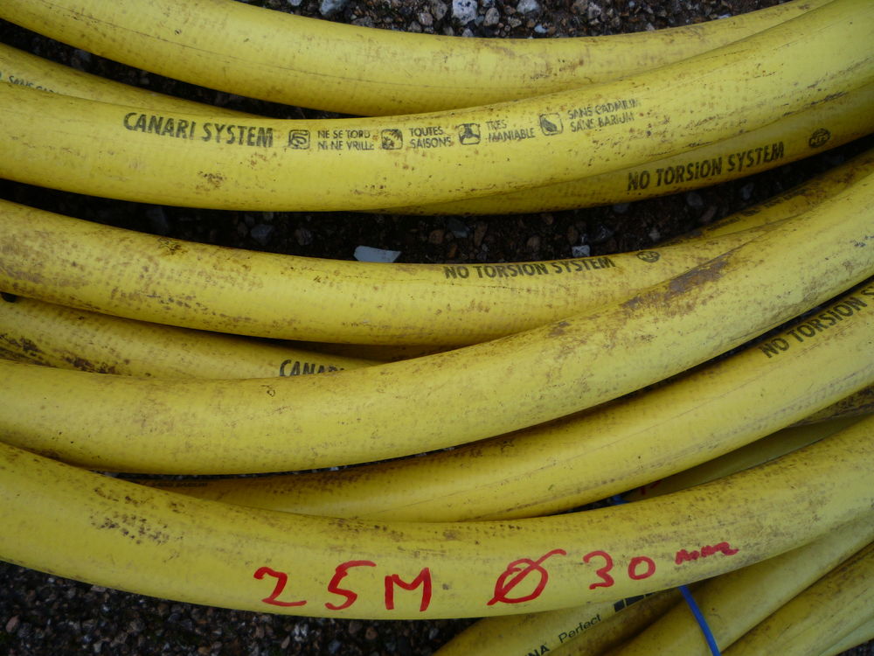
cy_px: 328
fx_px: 757
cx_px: 437
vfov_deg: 46.8
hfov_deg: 60.0
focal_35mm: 30
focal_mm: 5.2
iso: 100
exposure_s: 1/50
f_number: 3.3
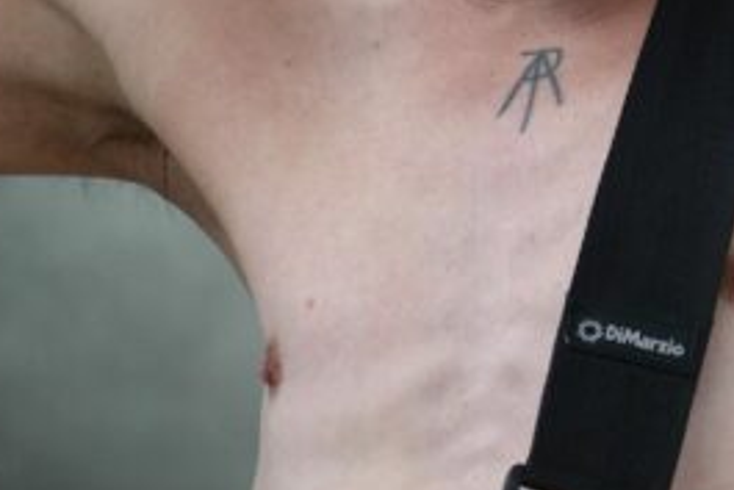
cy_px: -55
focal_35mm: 969
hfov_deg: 2.1
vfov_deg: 1.4
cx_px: 800
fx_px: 19776
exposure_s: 1/400
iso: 800
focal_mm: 223
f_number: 6.3
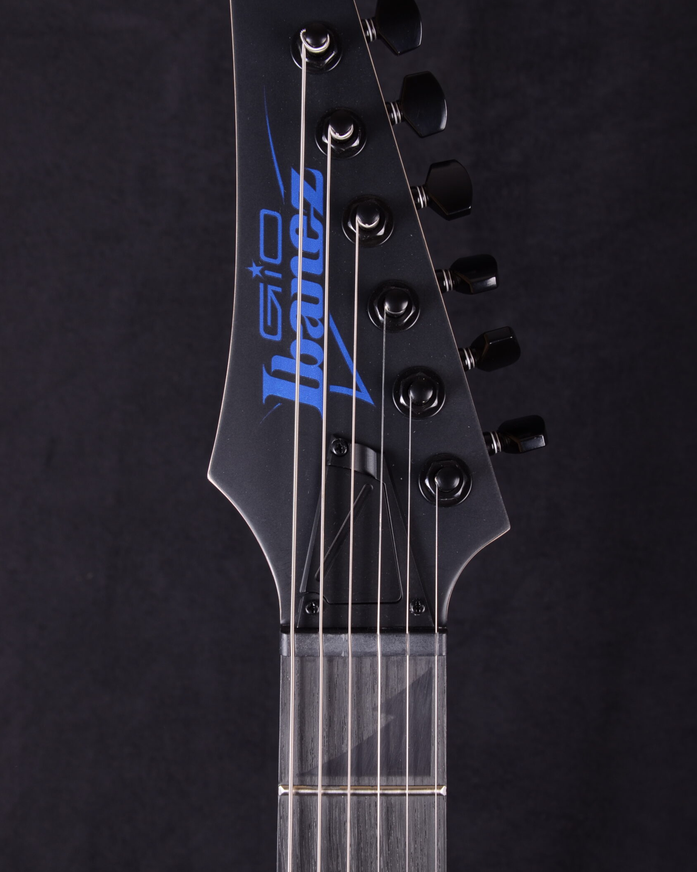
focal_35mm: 65
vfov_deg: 29.1
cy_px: 422
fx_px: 1676
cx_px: 351
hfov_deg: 23.5
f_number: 11
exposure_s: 1/200
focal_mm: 38
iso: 200
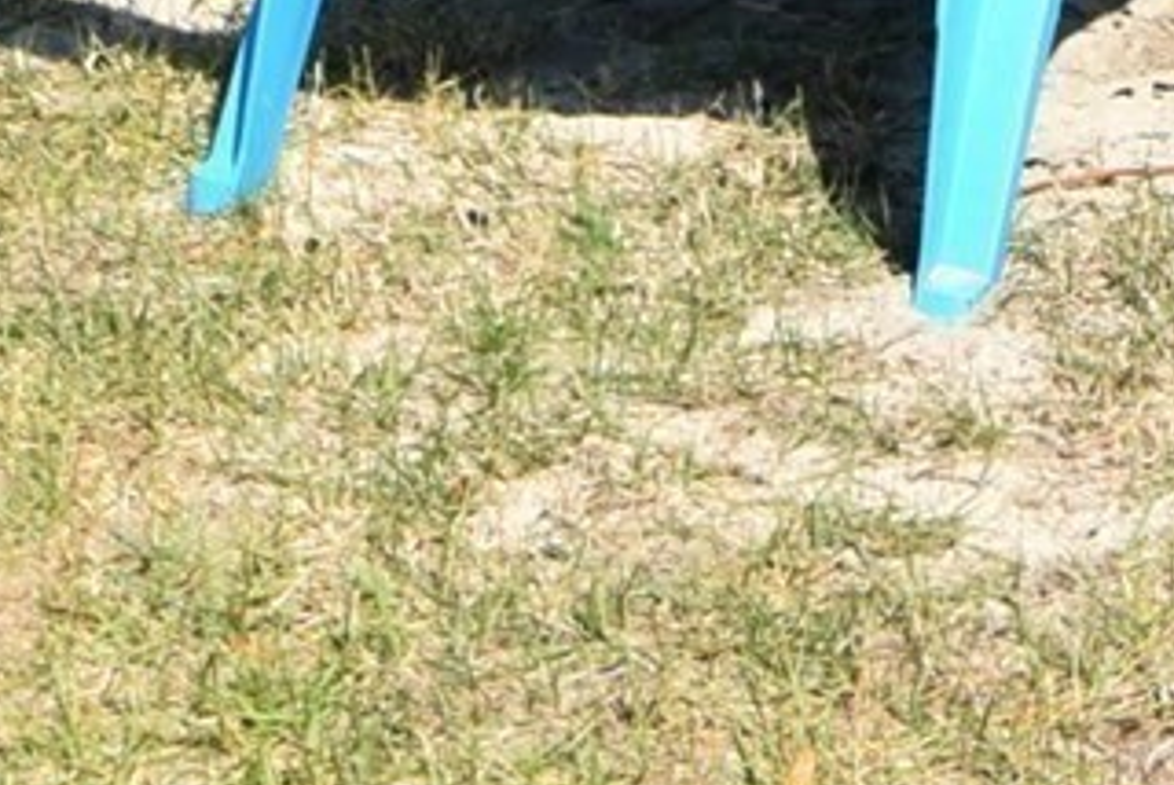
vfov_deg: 7.2
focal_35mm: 173
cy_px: -1410
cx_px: 1735
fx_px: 5647
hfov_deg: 11.4
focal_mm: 18
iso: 200
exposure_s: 1/400
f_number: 10
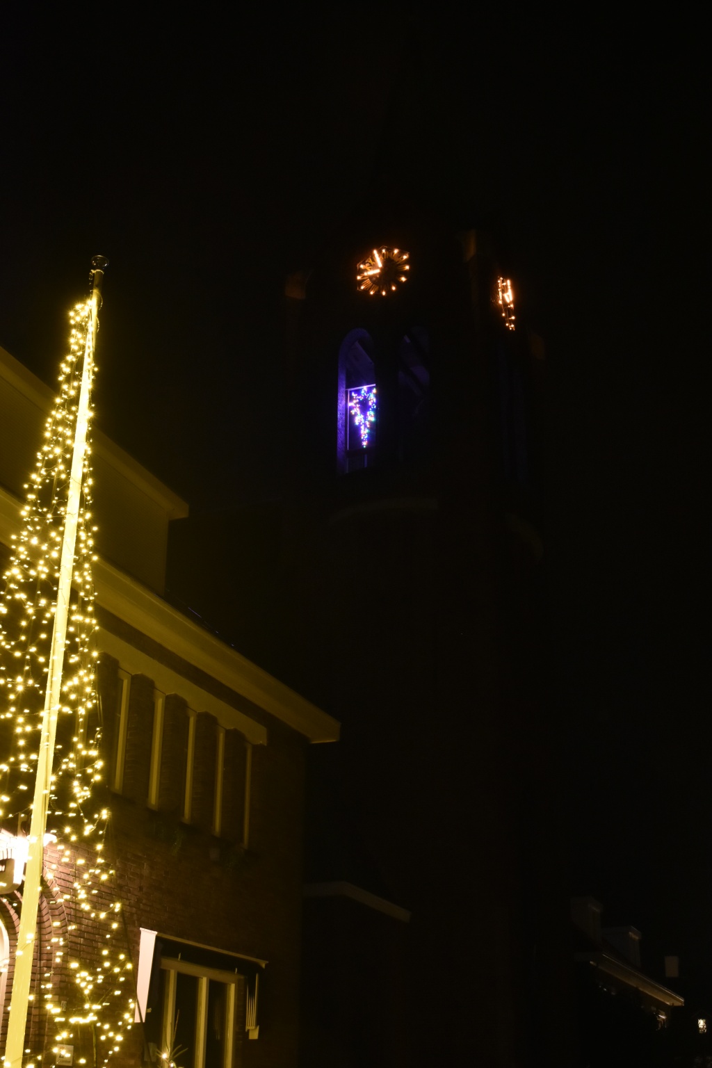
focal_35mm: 45
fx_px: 1335
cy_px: 534
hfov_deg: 29.9
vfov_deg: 43.6
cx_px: 356
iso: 1600
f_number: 8
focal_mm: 30
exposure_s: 1/2
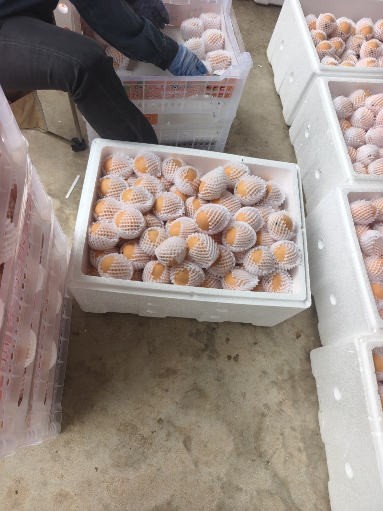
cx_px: 192
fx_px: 339
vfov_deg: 73.9
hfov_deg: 58.9
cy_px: 256
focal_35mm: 23
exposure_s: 1/100
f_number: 1.57
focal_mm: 5.6
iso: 89
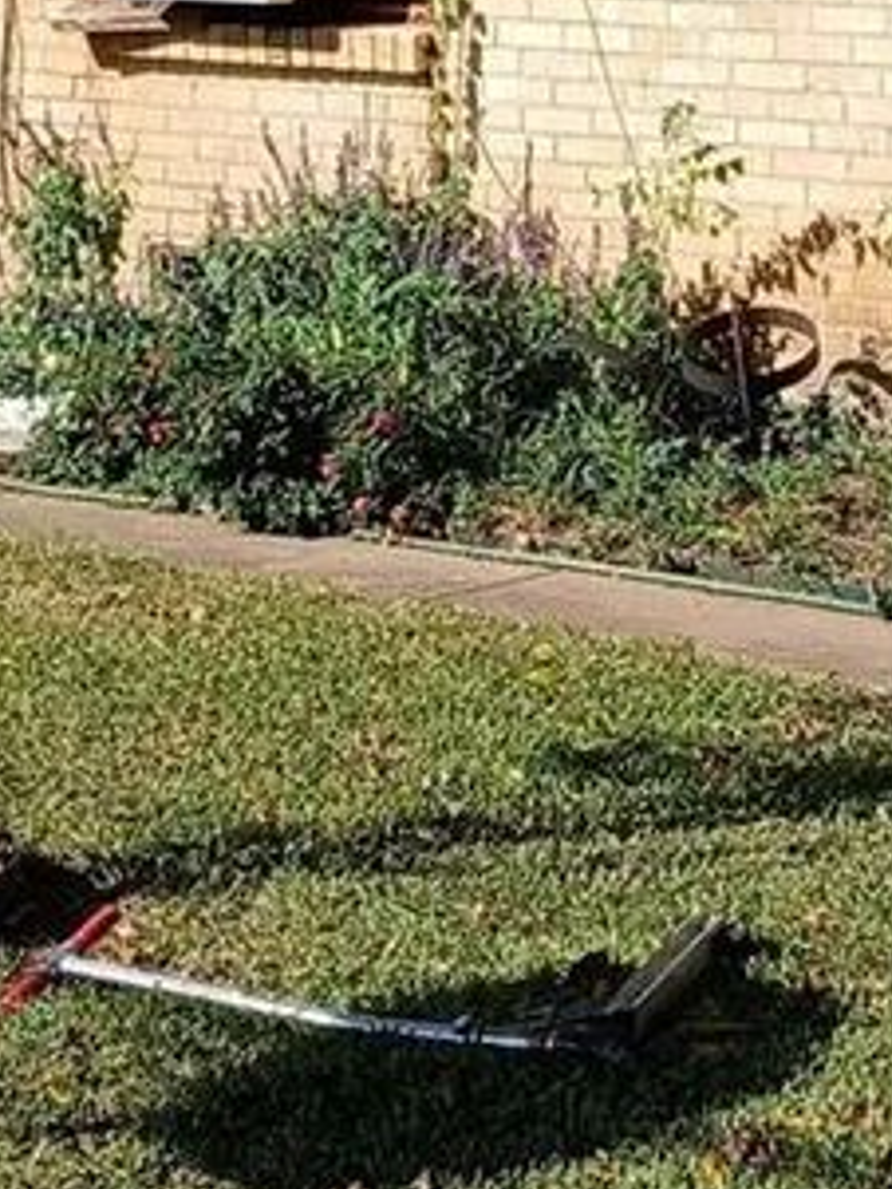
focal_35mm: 118
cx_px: 683
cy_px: 361
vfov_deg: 16.6
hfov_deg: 12.5
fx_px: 4051
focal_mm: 3.98
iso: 20
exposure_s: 1/556
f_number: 1.8
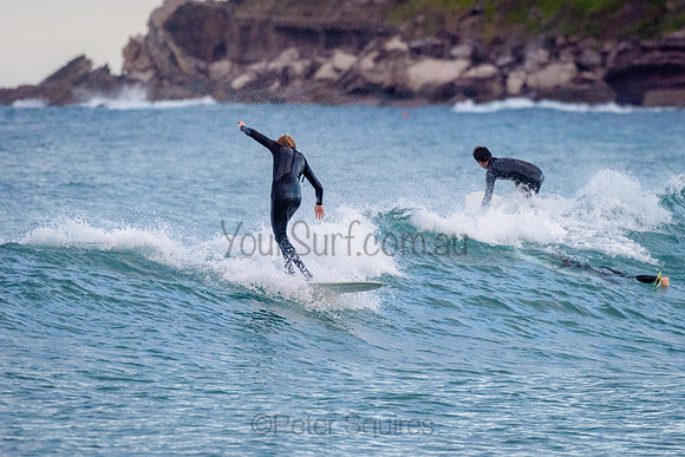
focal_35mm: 477
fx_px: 9083
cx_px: 412
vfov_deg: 2.9
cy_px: 184
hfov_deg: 4.3
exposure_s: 1/2000
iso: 2500
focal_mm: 390
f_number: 5.6
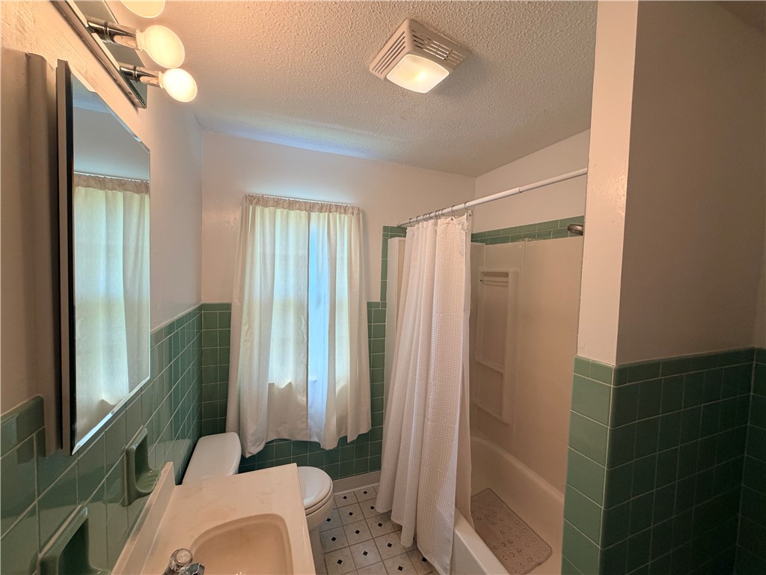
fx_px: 310
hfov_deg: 102.1
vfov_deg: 85.7
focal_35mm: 14
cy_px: 288
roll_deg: -1.5
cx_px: 383
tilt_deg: -2.9
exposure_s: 1/120
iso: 250
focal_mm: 2.22
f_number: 2.2
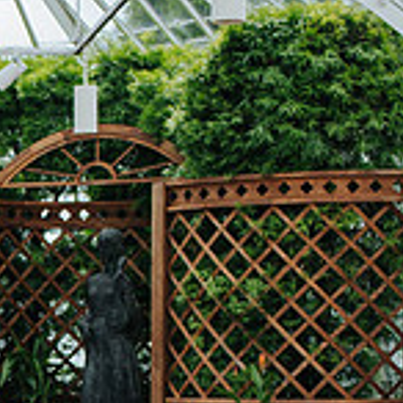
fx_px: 1897
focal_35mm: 144
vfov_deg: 11.7
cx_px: -246
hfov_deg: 11.5
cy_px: 548
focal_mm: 35
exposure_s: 1/1250
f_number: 3.5
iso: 400
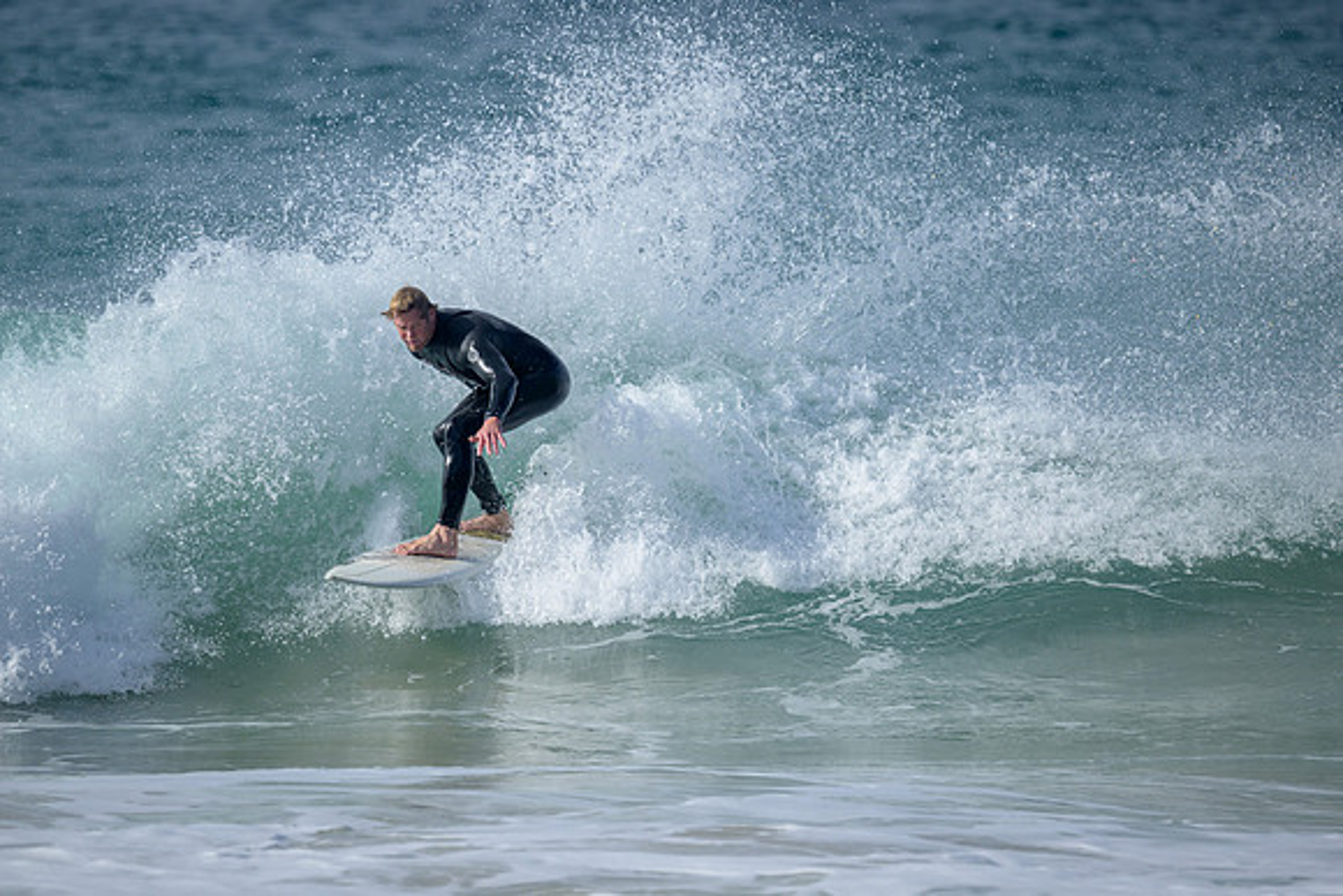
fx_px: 29850
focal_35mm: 800
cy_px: 448
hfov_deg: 2.6
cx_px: 672
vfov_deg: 1.7
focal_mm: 800
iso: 320
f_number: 6.3
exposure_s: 1/2500
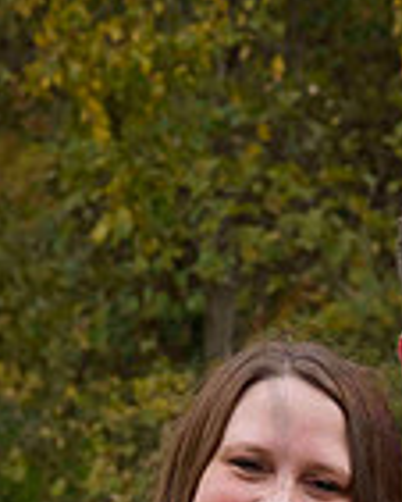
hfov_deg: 6.1
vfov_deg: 7.5
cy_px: 755
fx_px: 3773
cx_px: 445
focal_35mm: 254
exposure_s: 1/400
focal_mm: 85
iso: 800
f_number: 11
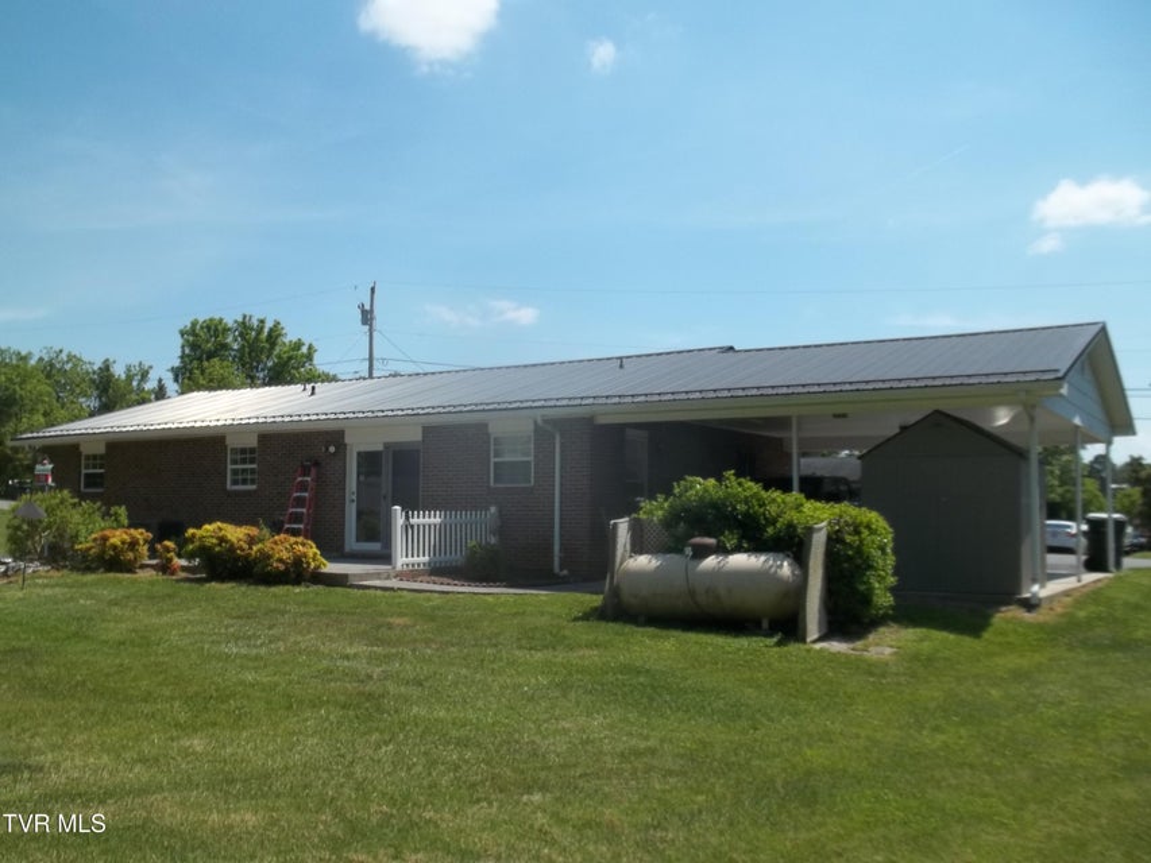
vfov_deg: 43.0
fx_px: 1097
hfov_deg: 55.3
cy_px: 432
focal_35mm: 33
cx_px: 576
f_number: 8
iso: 64
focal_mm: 5.9
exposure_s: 1/200
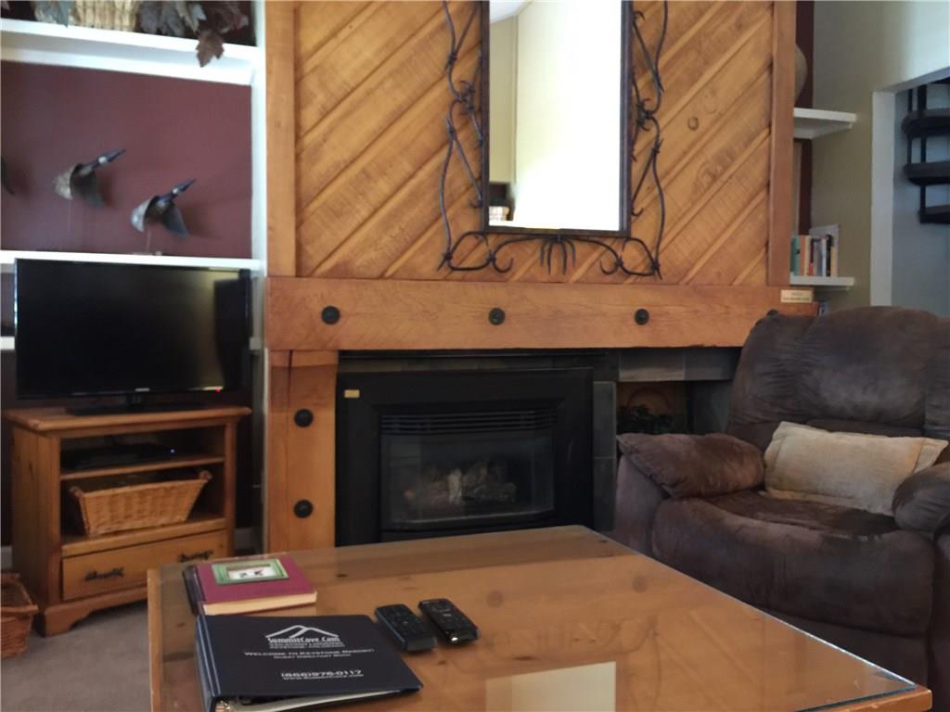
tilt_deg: -3.1
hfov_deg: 61.7
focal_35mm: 29
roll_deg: -0.3
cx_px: 475
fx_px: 796
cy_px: 356
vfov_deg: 48.2
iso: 100
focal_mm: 4.15
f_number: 2.2
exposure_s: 1/4
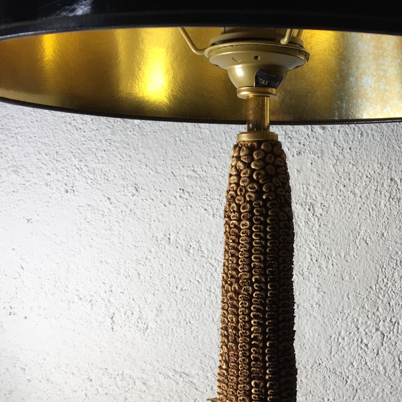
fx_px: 749
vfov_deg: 28.9
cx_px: 272
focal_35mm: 57
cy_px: 362
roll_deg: -1.0
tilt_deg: -9.6
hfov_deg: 29.8
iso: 40
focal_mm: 4.15
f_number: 2.2
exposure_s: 1/100
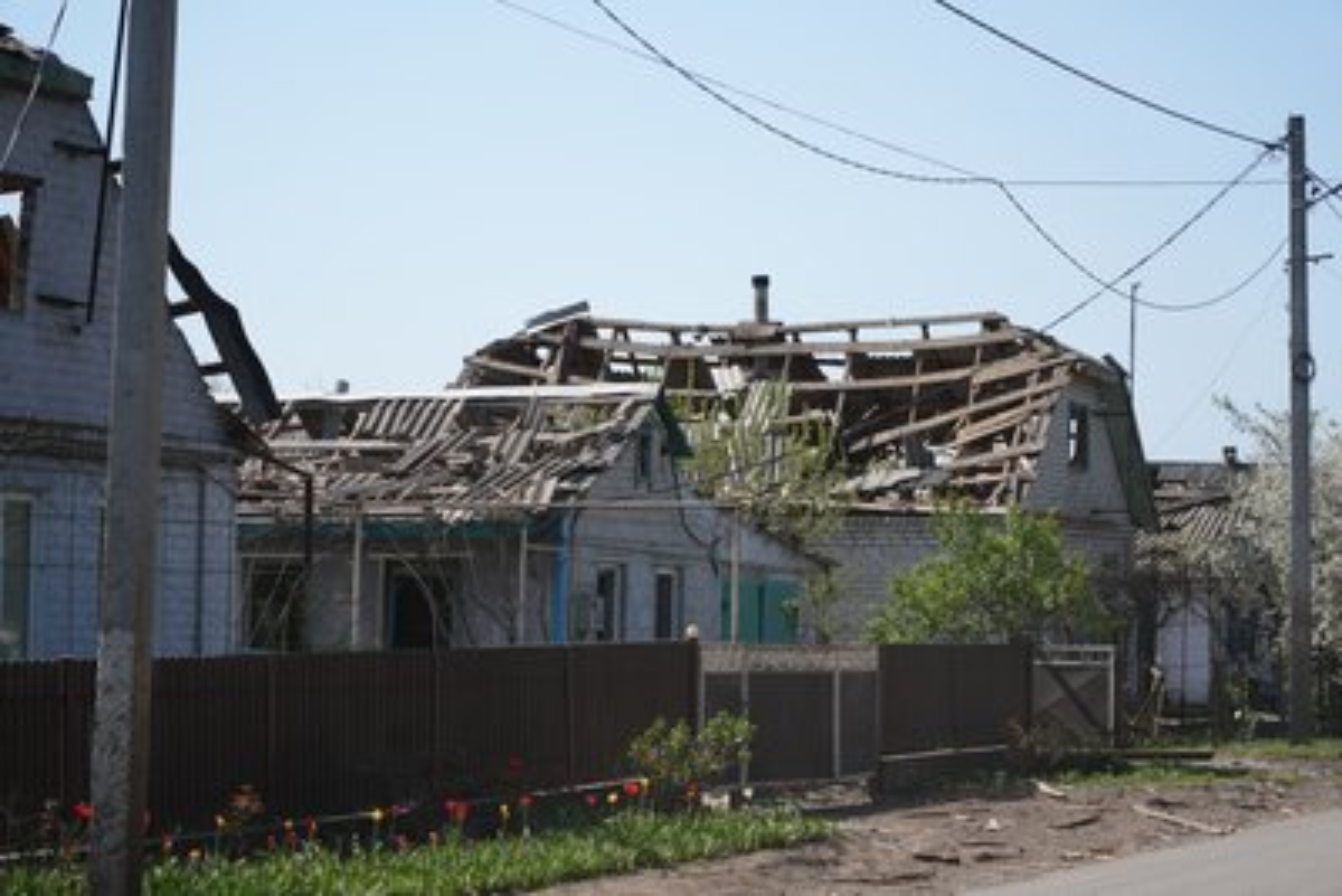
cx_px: 671
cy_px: 448
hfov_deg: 21.0
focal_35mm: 97
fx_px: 3617
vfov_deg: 14.1
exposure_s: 1/800
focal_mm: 97
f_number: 4
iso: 100
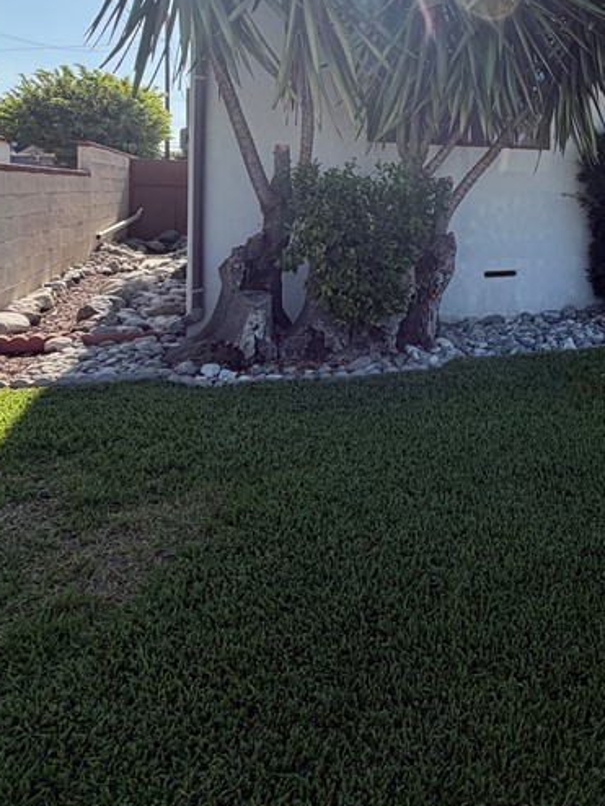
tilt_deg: -0.1
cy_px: 204
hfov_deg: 41.9
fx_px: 675
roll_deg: -0.4
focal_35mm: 29
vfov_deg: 58.5
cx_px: 605
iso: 32
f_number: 2.2
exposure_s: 1/770
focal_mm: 2.22
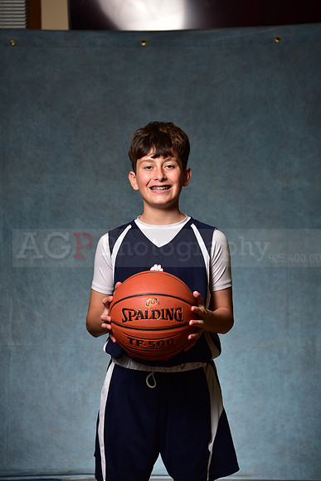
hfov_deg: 19.5
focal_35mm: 70
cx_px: 160
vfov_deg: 28.8
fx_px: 936
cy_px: 240
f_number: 5
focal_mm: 70
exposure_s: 1/200
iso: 100
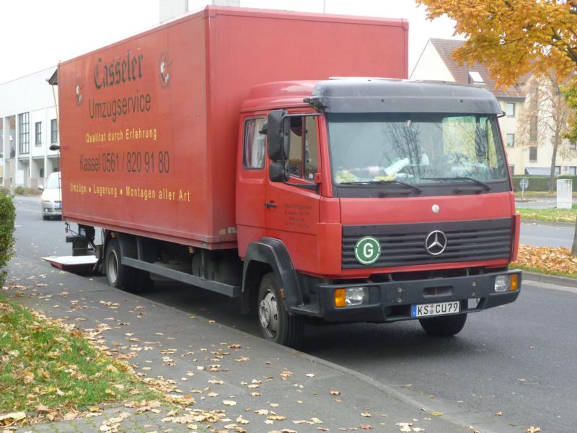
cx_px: 288
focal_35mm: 57
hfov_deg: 33.8
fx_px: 950
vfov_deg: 25.7
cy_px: 216
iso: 200
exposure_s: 1/40
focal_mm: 10.3
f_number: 4.6
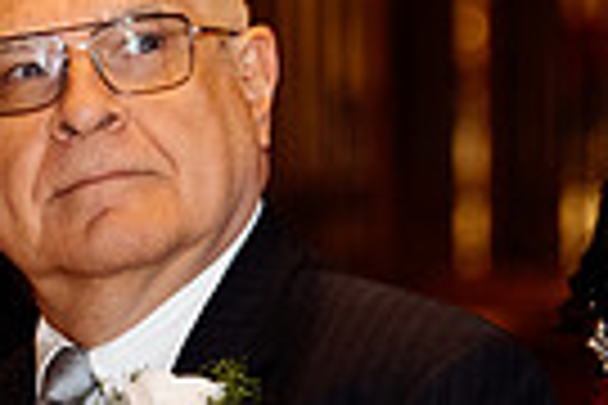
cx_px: 306
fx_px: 8005
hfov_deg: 4.3
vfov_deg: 2.9
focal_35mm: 474
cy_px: 313
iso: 2000
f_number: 3.5
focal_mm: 110
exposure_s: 1/200
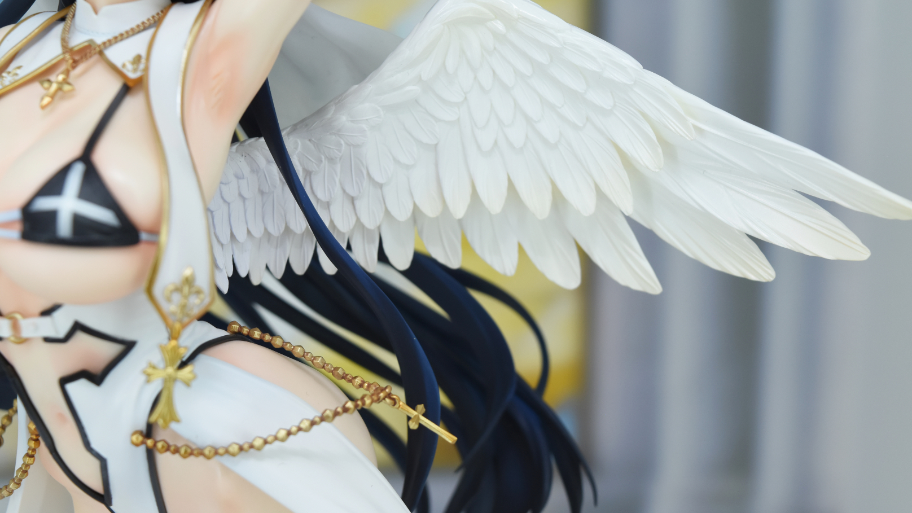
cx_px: 456
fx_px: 1524
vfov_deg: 19.1
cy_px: 249
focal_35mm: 63
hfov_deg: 33.3
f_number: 8
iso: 640
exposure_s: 1/320
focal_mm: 40
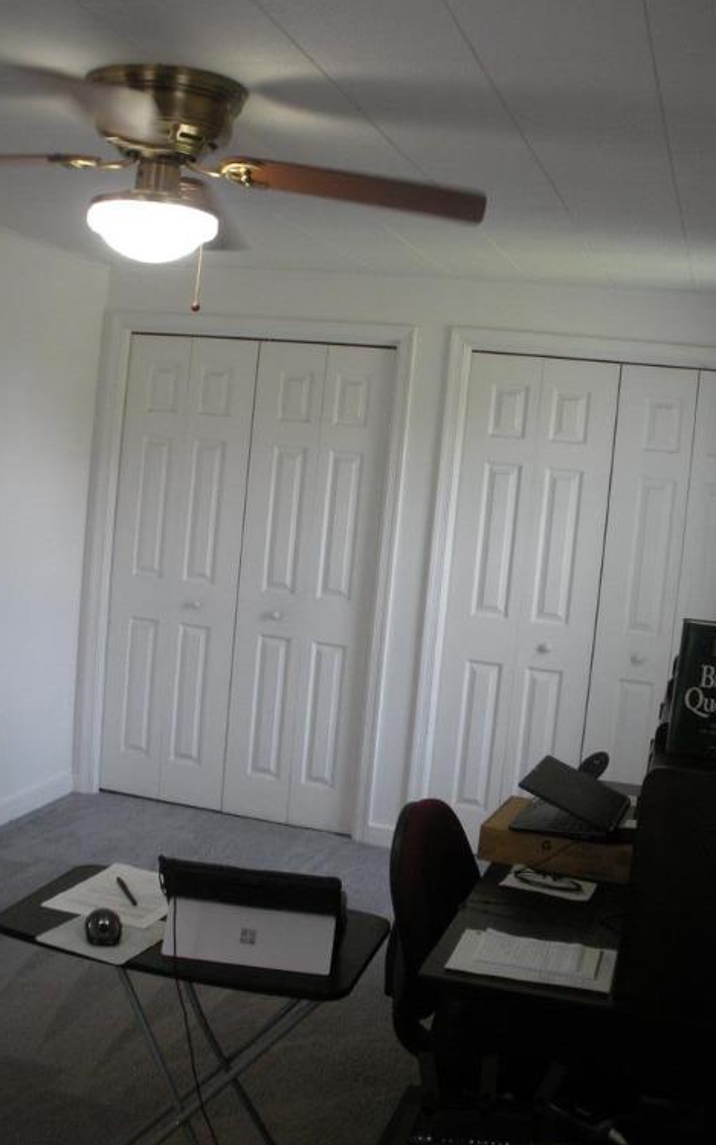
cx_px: 423
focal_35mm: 38
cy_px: 563
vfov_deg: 51.5
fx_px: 1186
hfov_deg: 33.5
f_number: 3.5
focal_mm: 6.3
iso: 303
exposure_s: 1/58.3
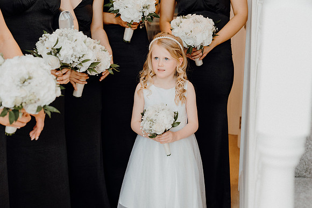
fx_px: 486
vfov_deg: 24.2
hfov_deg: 35.6
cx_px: 156
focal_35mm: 56
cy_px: 104
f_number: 3.5
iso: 640
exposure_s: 1/160
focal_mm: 56
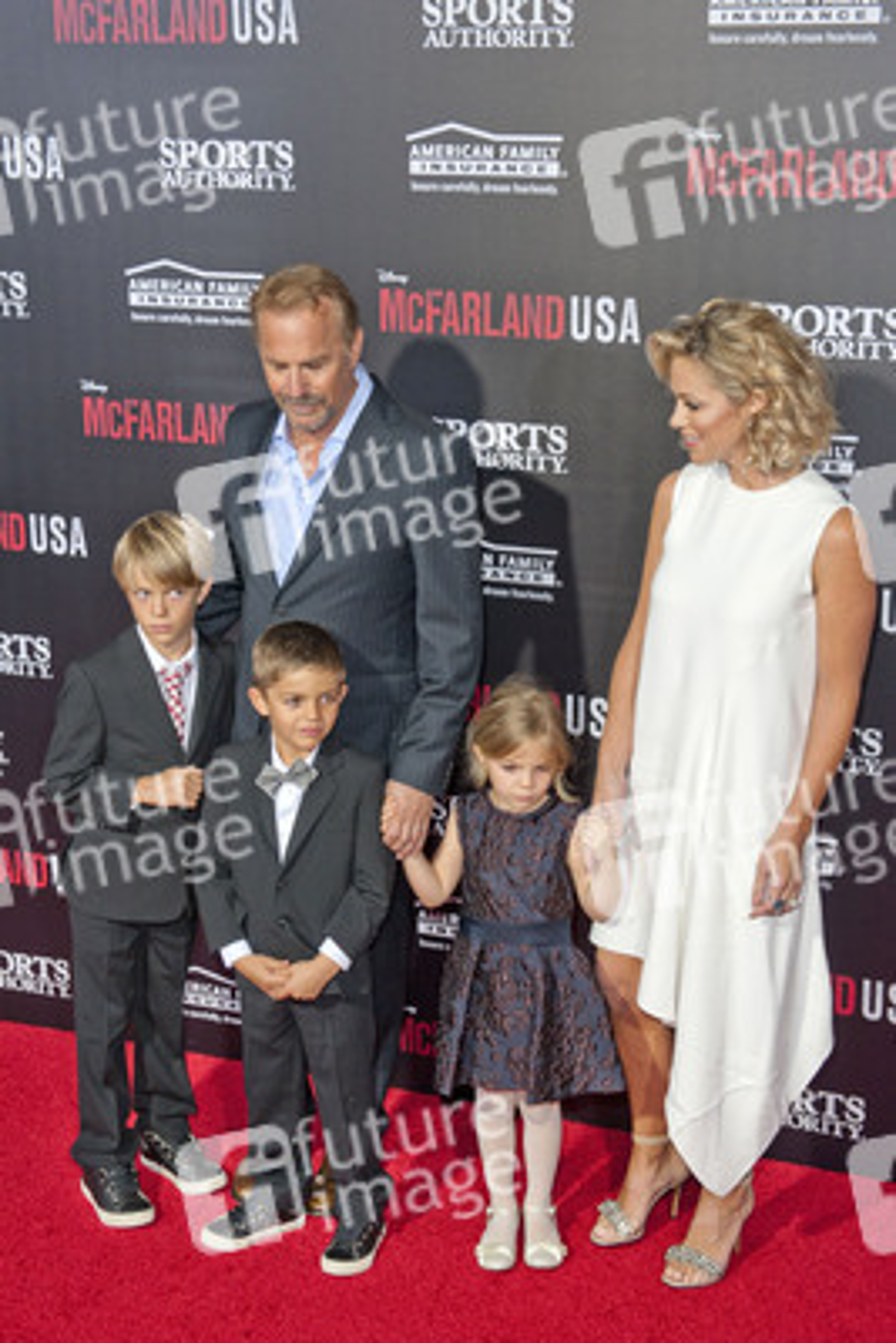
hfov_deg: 27.0
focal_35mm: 50
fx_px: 1865
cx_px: 448
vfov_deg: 39.6
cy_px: 672
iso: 400
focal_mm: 50
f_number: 4.5
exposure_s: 1/400
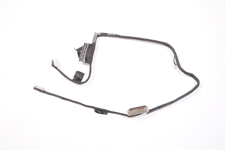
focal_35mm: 36
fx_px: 225
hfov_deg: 53.2
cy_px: 75
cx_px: 112
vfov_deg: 36.8
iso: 1250
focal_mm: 24
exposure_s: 1/200
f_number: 5.6
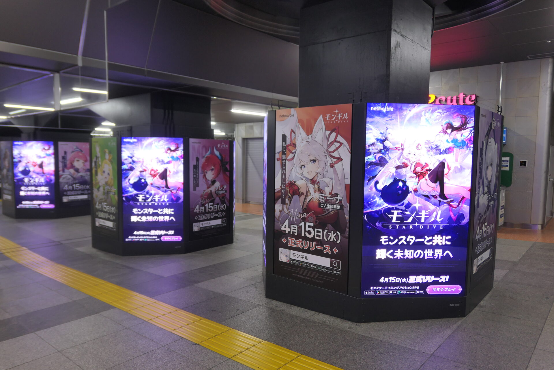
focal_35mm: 24
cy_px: 185
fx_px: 369
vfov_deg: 53.1
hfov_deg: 73.7
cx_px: 277
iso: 125
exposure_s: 1/125
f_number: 2
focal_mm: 8.8
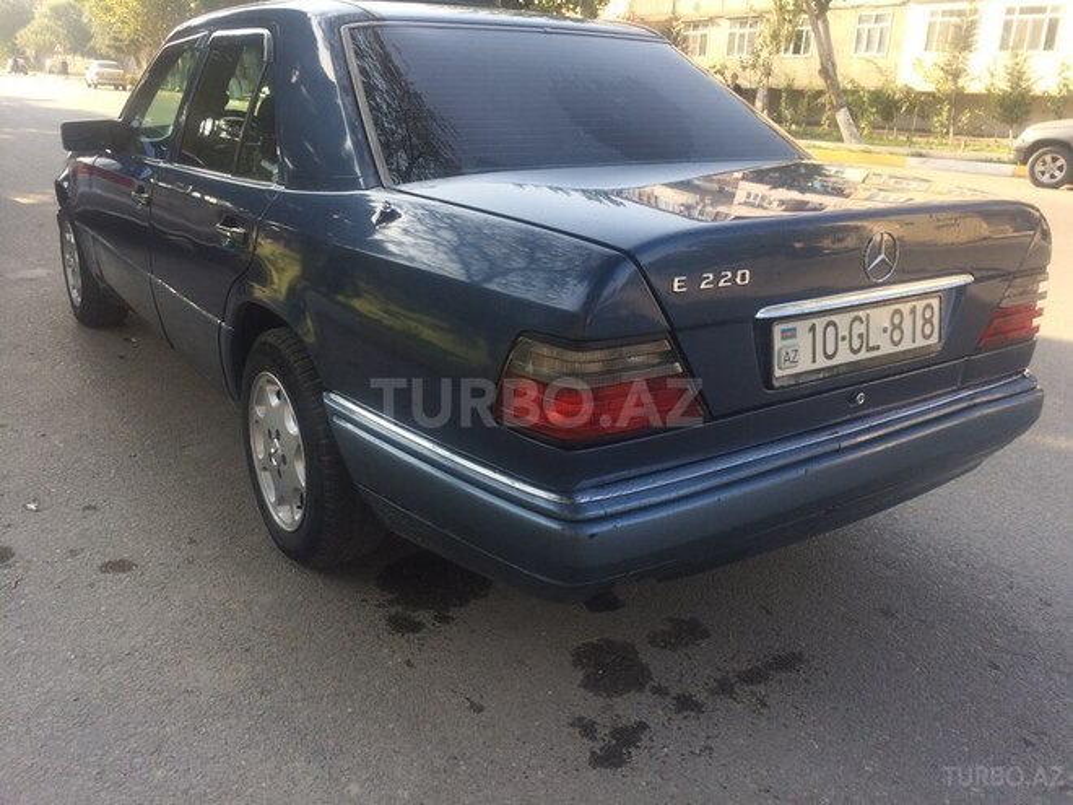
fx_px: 899
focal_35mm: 29
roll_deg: -1.2
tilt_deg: -20.1
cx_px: 536
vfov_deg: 48.2
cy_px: 402
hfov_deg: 61.7
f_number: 2.2
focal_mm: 4.15
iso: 32
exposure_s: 1/351
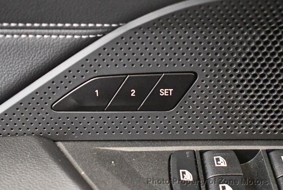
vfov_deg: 21.3
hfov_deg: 31.4
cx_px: 142
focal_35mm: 64
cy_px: 95
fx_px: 504
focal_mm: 32
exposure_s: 1/60
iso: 12800
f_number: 4.5
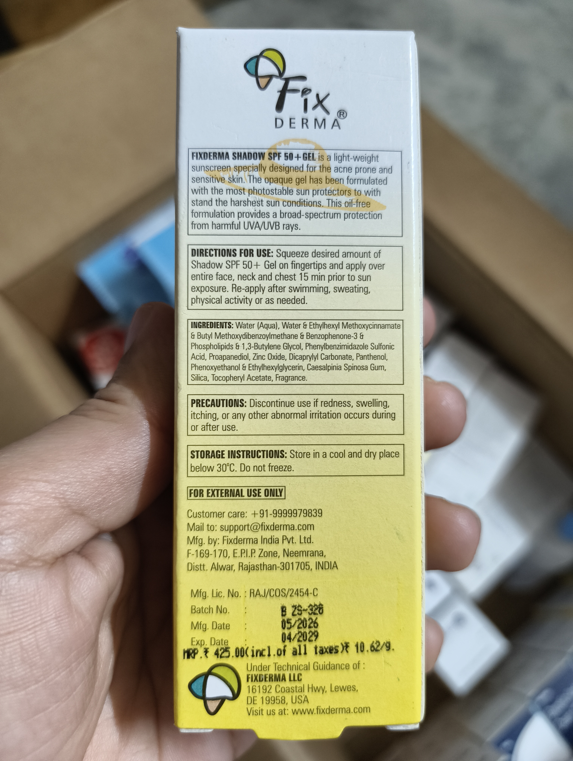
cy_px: 380
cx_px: 286
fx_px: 528
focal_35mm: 24
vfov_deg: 71.5
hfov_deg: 56.9
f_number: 1.87
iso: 805
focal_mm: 5.56
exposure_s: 1/50
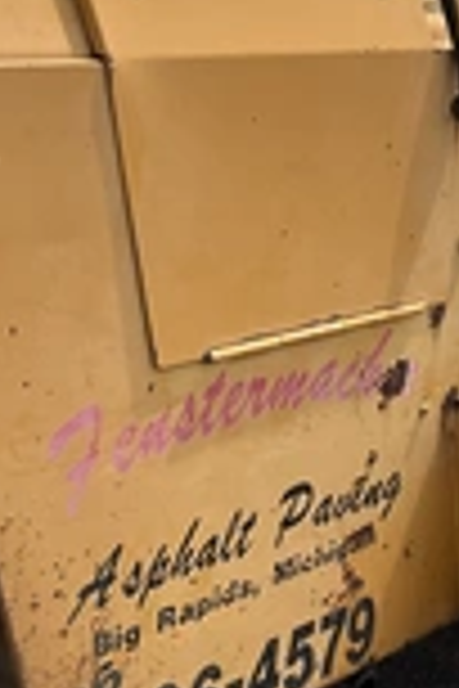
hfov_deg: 17.2
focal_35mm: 79
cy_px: 265
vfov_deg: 25.6
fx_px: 1511
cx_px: 320
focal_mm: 3
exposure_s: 1/1015
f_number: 1.8
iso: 25
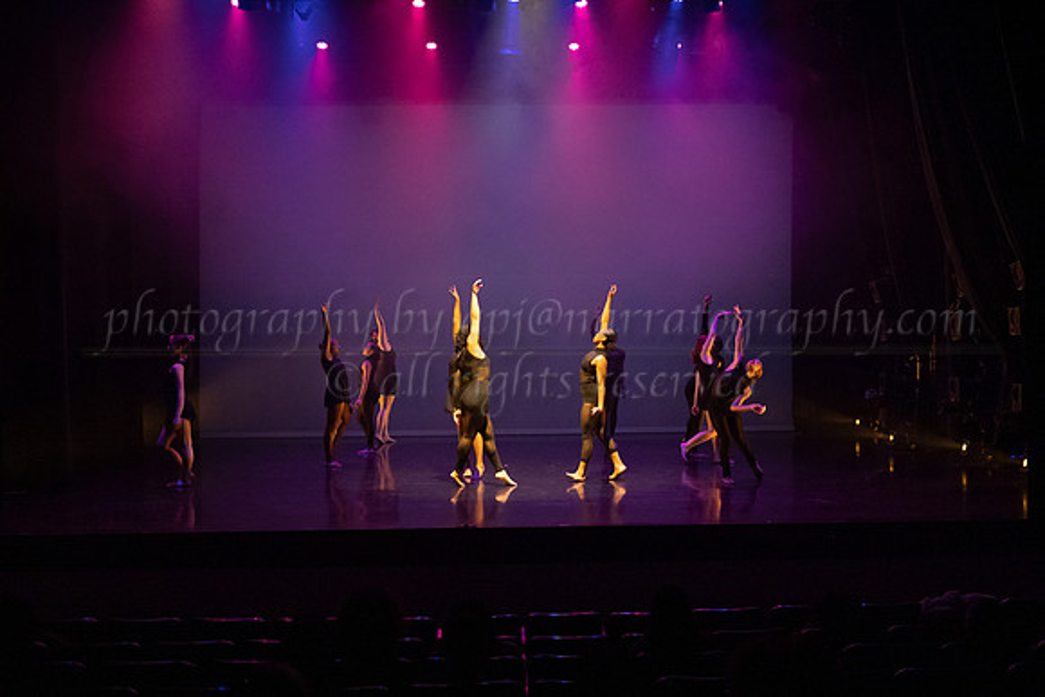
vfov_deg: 29.9
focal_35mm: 45
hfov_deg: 43.6
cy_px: 388
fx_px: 1305
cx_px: 584
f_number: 2.8
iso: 4000
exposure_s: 1/320
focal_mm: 40
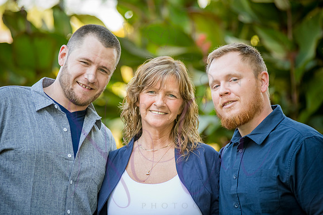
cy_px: 108
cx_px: 162
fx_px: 1301
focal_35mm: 145
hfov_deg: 14.2
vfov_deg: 9.5
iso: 800
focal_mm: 145
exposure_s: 1/500
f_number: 3.5
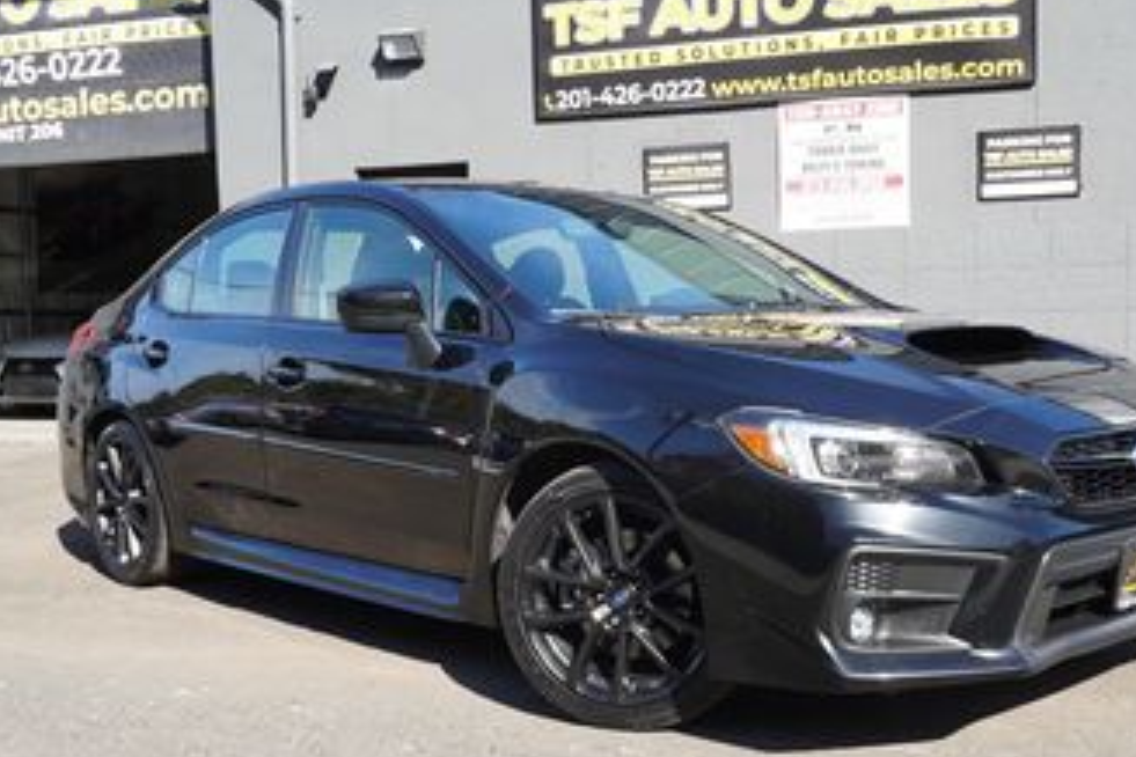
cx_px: 653
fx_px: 1388
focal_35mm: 44
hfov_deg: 44.4
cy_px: 441
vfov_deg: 30.5
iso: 400
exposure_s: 1/250
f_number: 9
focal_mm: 24
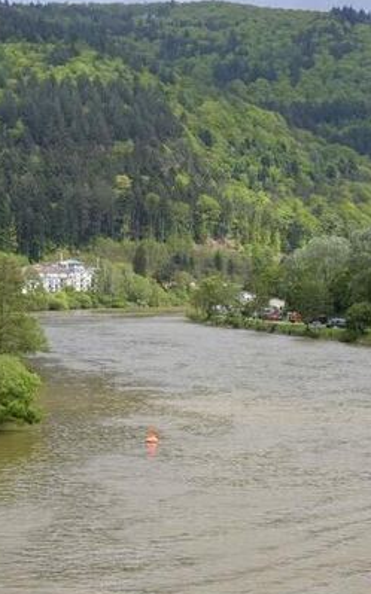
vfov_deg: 24.9
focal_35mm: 83
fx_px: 1344
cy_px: 289
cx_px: 119
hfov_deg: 15.7
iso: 100
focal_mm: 37
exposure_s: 1/160
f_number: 10
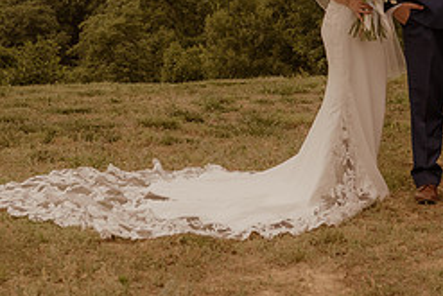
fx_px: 1268
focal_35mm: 103
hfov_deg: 19.8
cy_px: 14
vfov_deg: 13.2
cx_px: 291
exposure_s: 1/1250
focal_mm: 29
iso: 1000
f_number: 3.2
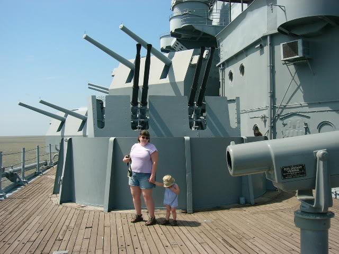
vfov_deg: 40.7
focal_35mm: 35
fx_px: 343
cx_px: 170
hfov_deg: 52.6
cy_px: 127
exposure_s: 1/160
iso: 50
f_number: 8
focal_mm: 5.8
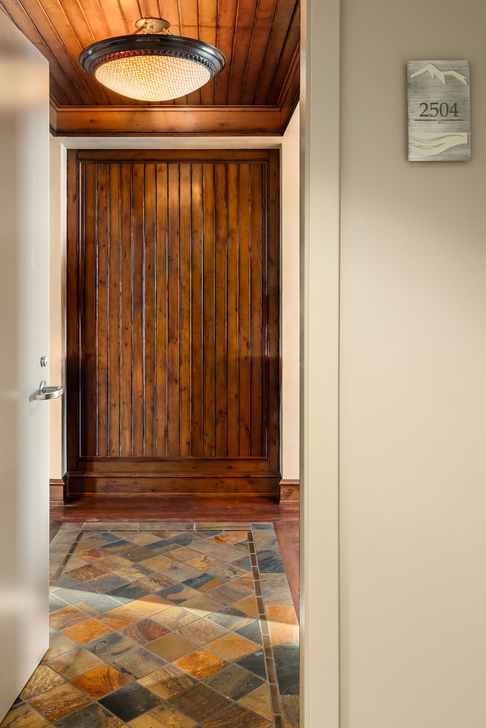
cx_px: 243
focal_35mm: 25
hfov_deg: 51.3
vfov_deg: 71.5
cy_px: 364
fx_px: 506
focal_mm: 17
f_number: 8
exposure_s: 1.6
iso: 200
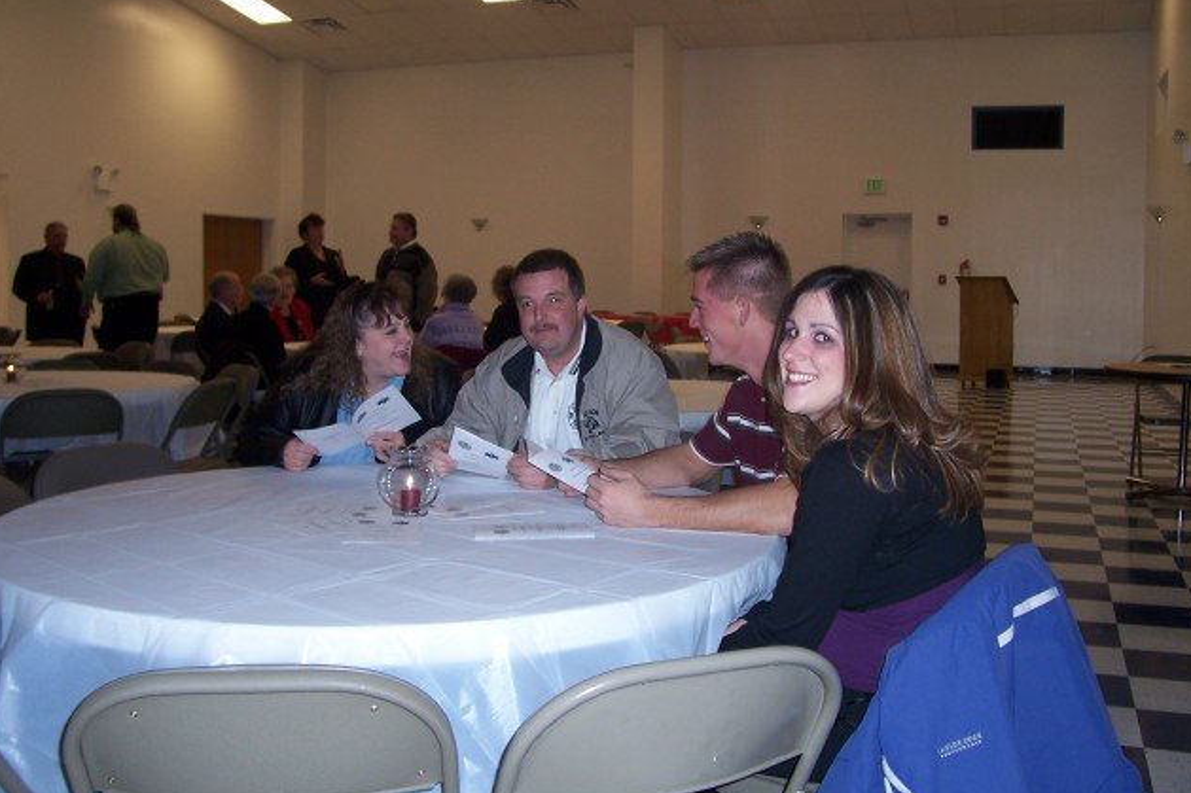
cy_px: 343
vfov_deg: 36.8
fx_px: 1191
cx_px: 596
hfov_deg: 53.1
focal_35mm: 36
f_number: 2.7
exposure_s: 1/60
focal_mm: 5.6
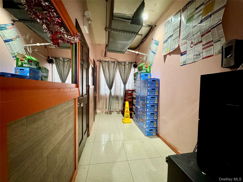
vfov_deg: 85.7
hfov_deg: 102.1
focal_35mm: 14
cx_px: 122
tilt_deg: -2.9
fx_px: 98
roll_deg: -0.3
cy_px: 91
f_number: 2.2
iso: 800
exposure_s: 1/40
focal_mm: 2.22
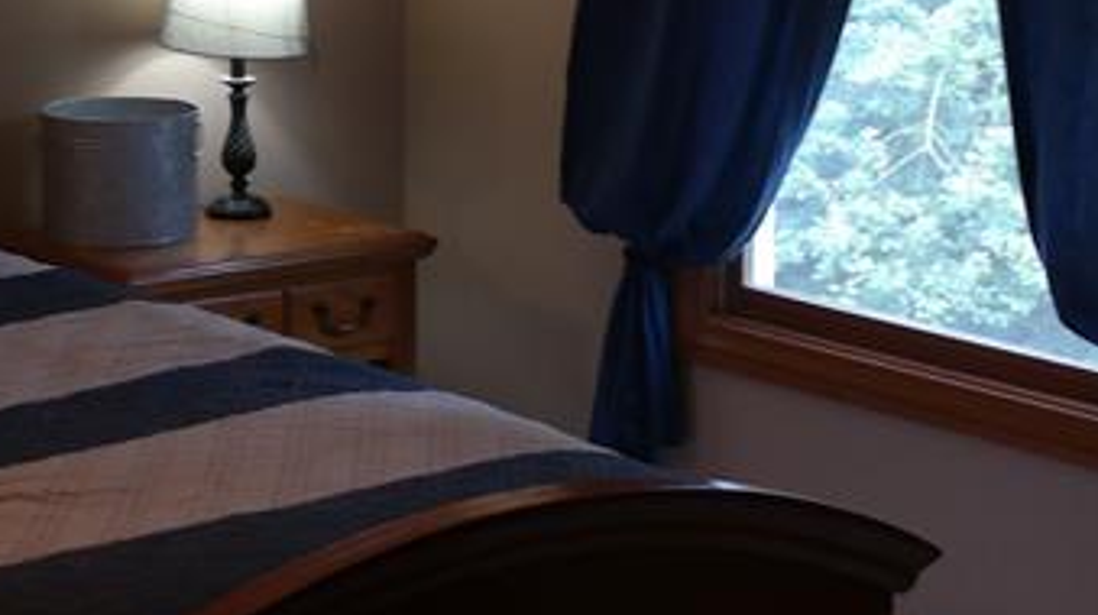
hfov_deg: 22.0
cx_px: 126
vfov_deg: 12.6
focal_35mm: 95
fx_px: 2763
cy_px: 39
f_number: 3.5
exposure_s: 1/40
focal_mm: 20
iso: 400
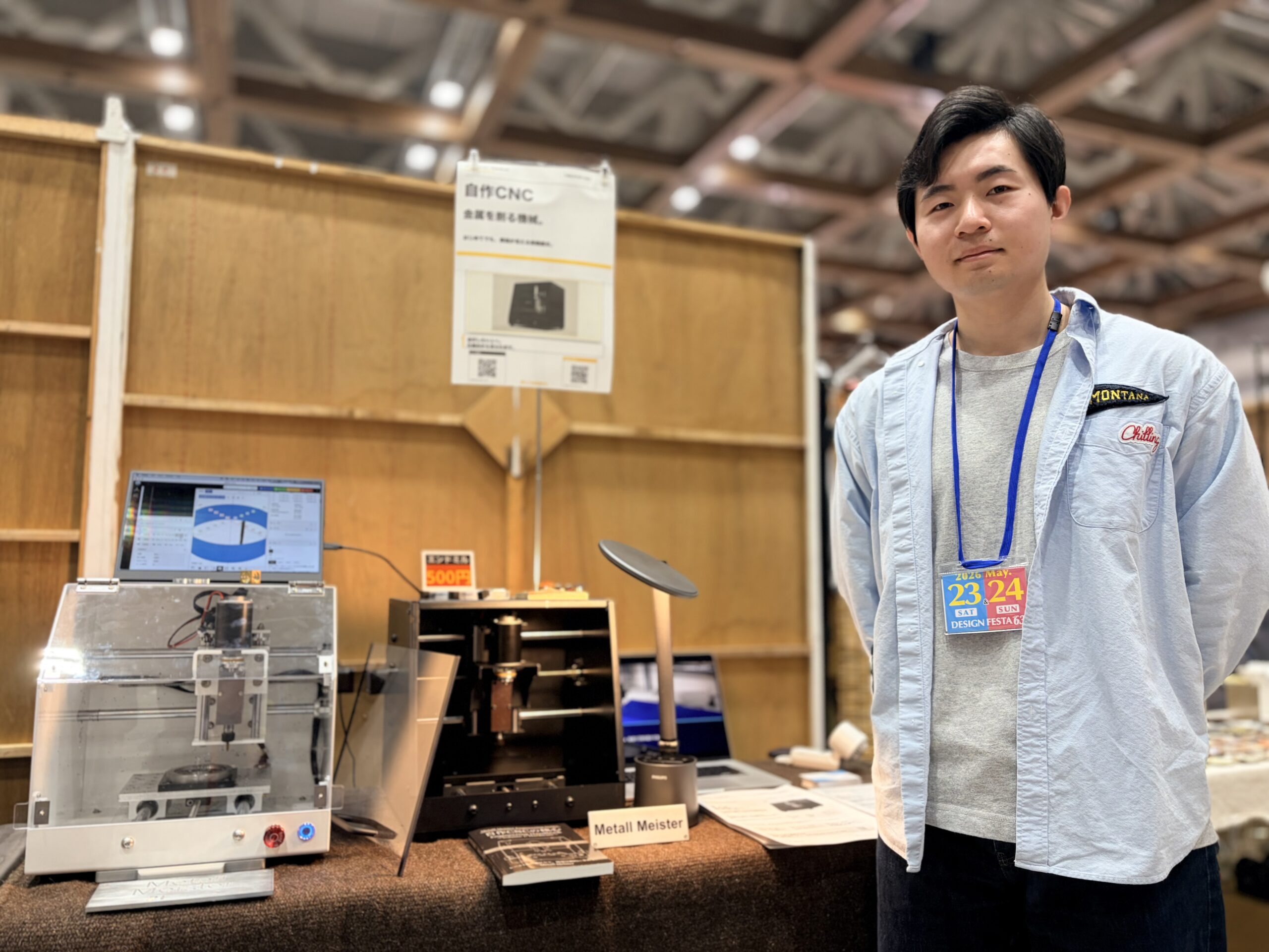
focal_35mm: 26
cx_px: 634
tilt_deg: +5.2
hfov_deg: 67.3
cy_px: 476
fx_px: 953
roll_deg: +0.1
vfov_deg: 53.1
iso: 100
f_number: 1.6
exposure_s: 1/50
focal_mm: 5.96
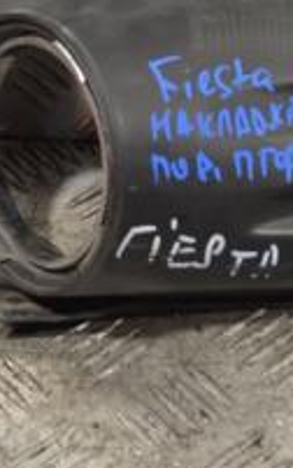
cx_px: 270
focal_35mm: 160
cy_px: 56
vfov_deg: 13.0
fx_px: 2034
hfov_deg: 8.2
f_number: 5
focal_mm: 35
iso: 180
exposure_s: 1/30
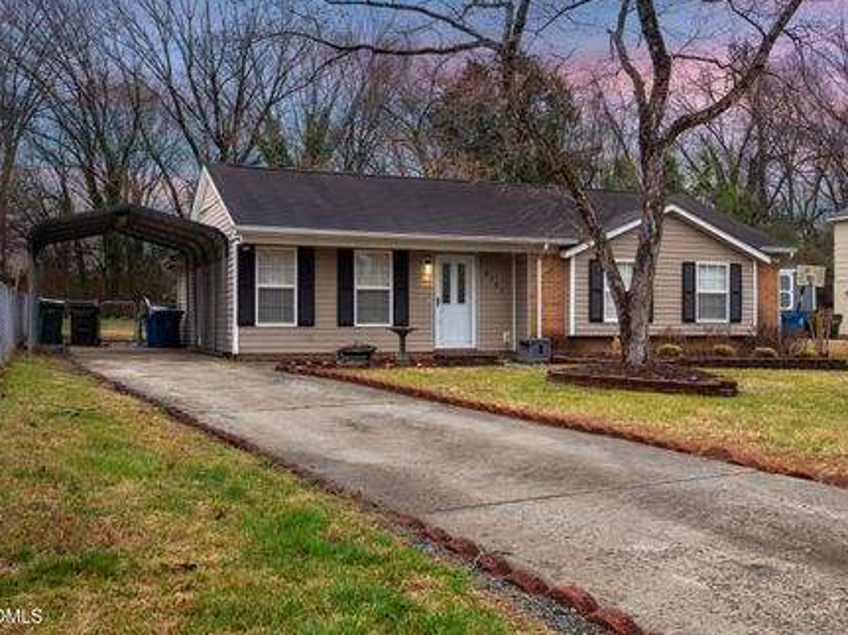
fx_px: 955
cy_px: 318
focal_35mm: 39
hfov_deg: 47.7
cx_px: 482
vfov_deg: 36.8
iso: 640
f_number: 8
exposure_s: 1/320
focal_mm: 35
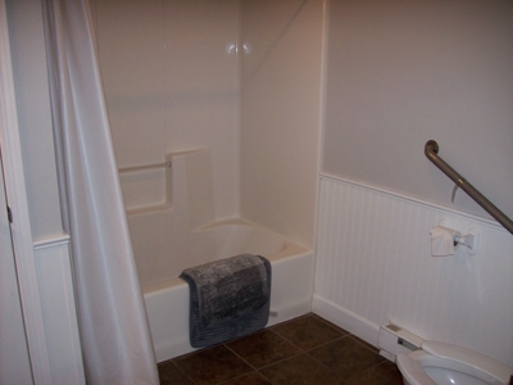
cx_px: 256
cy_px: 192
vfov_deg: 39.7
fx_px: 534
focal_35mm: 36
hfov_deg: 51.4
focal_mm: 6
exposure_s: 1/64
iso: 80
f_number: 2.7
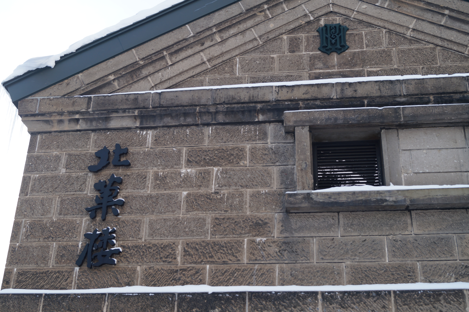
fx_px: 586
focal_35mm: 45
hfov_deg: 43.6
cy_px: 156
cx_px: 234
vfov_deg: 29.8
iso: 100
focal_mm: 30
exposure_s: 1/100
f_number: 5.6
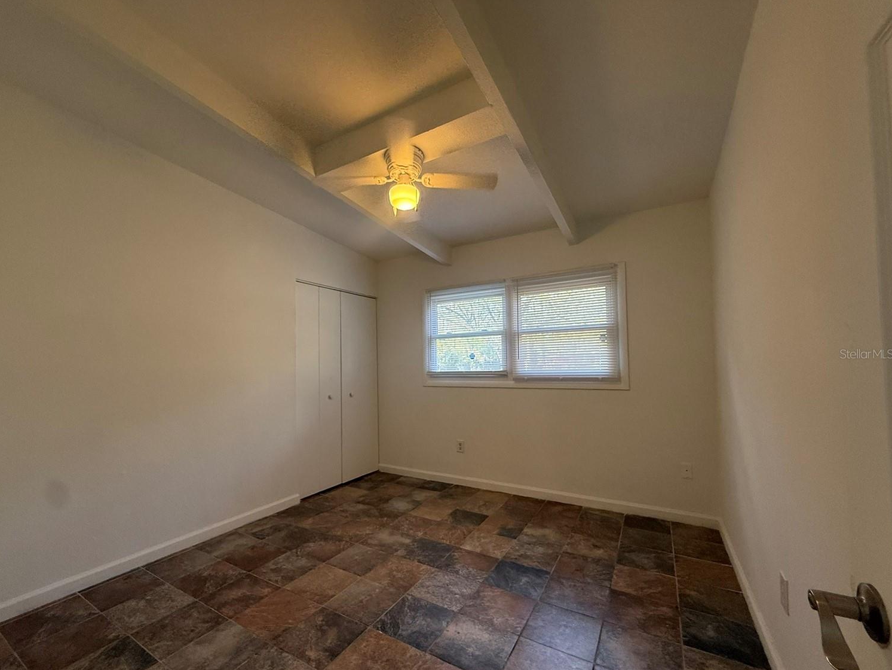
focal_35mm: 15
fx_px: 387
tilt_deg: +2.1
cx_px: 418
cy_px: 354
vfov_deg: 81.7
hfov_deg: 98.0
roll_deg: +0.4
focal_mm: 2.22
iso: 250
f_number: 2.2
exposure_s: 1/120
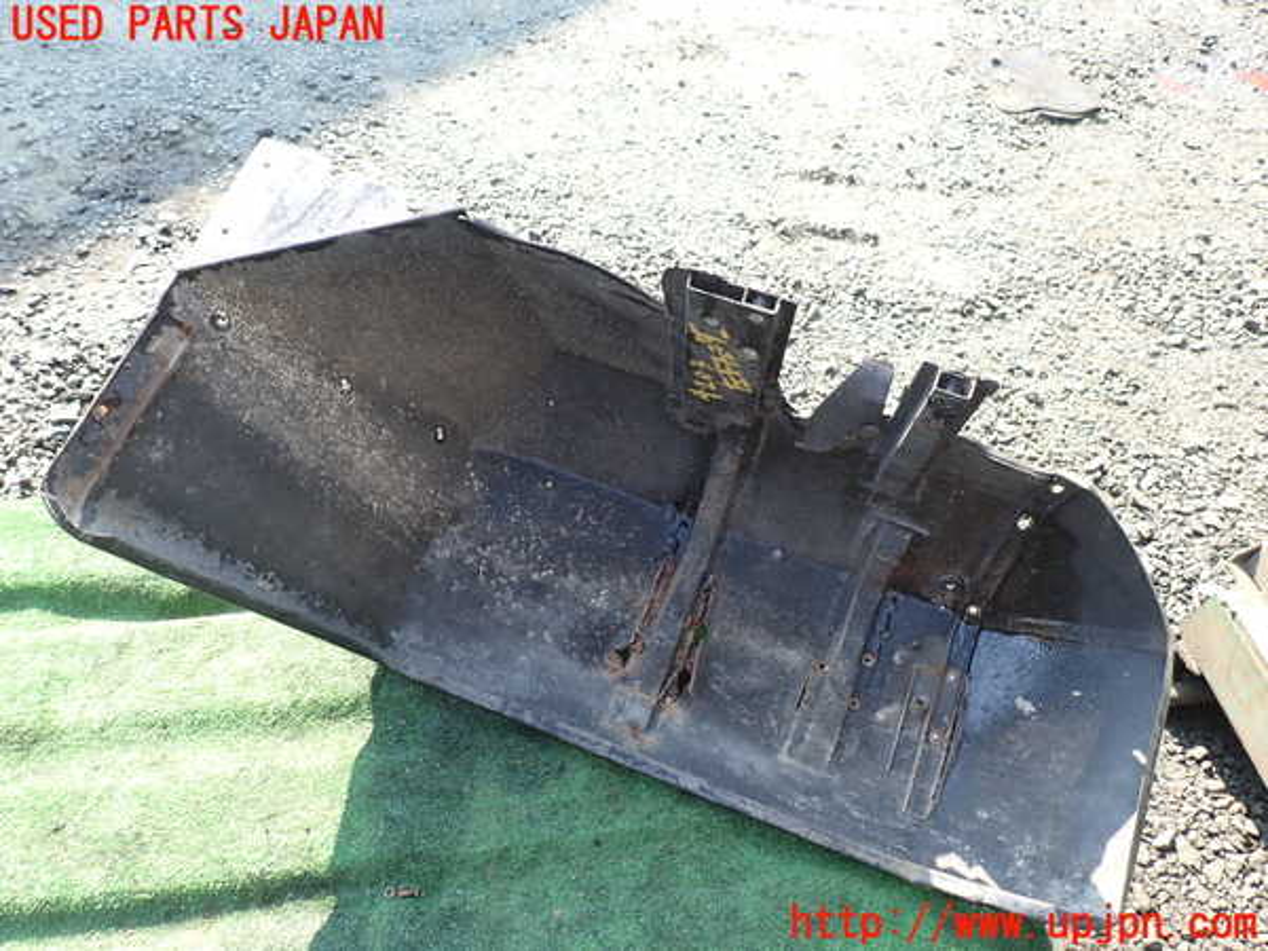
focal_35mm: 25
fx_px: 916
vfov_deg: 54.9
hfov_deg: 69.4
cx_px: 634
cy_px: 476
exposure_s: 1/100
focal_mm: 4.5
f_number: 2.8
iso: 100
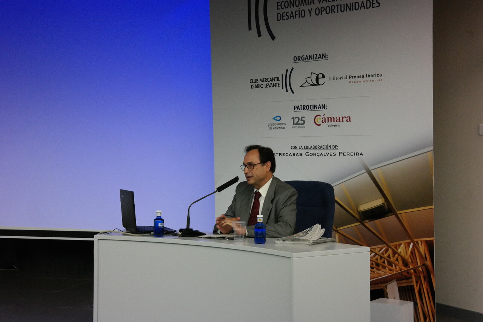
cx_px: 242
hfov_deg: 35.6
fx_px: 751
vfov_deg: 24.2
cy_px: 161
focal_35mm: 56
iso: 1600
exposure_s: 1/60
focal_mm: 37
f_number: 4.5
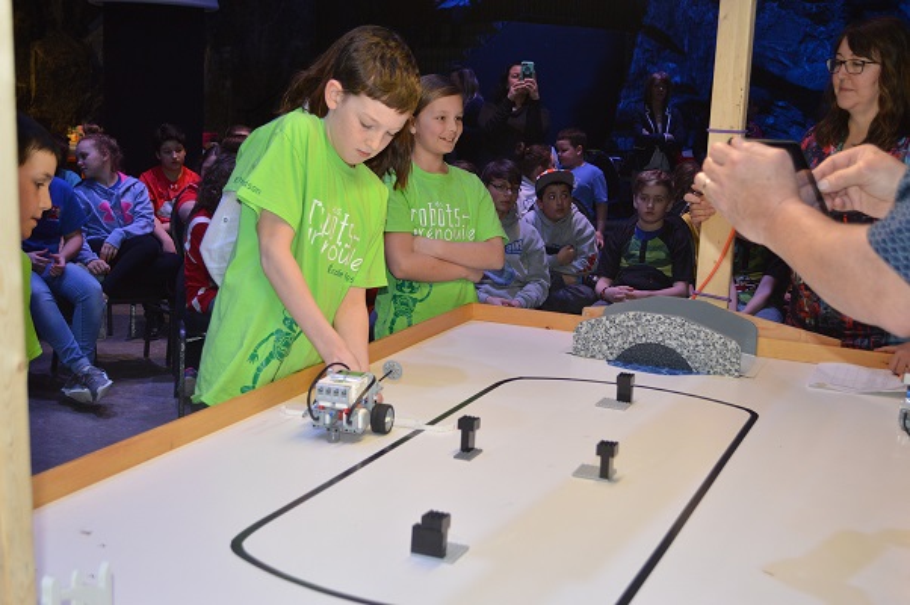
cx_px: 455
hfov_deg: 41.2
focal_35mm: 48
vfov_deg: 28.0
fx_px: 1212
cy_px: 302
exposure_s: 1/80
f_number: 4.8
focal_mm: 32
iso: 400
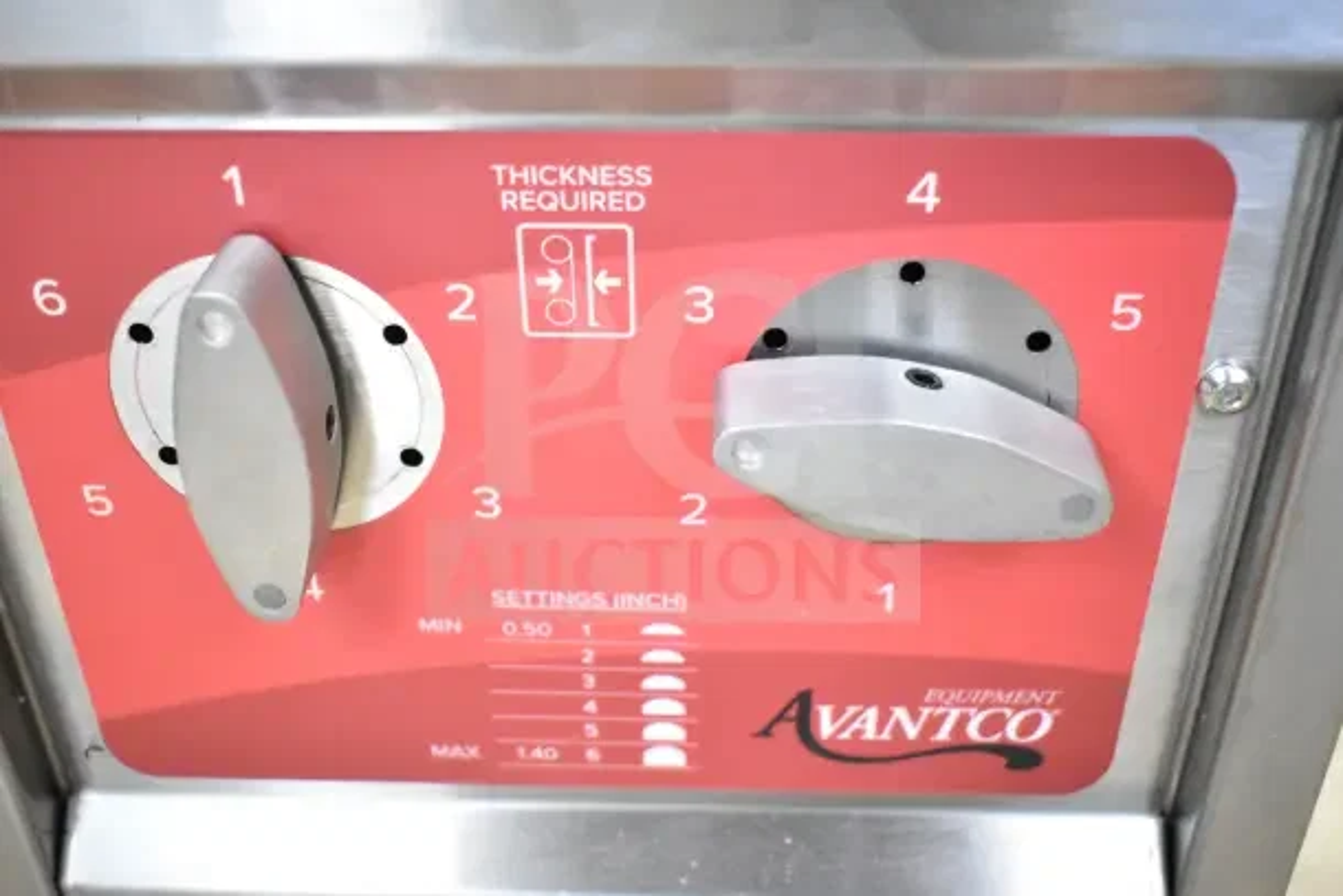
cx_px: 672
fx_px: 1511
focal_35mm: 40
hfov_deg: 47.9
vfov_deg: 33.0
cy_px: 448
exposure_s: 1/40
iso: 9000
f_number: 4
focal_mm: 27
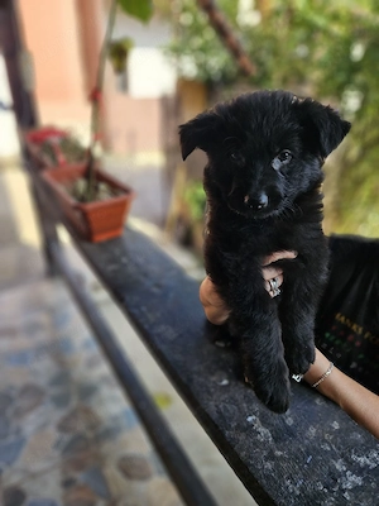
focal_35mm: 23
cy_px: 253
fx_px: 336
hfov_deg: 58.9
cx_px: 190
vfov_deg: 73.9
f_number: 1.8
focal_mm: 5.4
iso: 25
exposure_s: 1/323
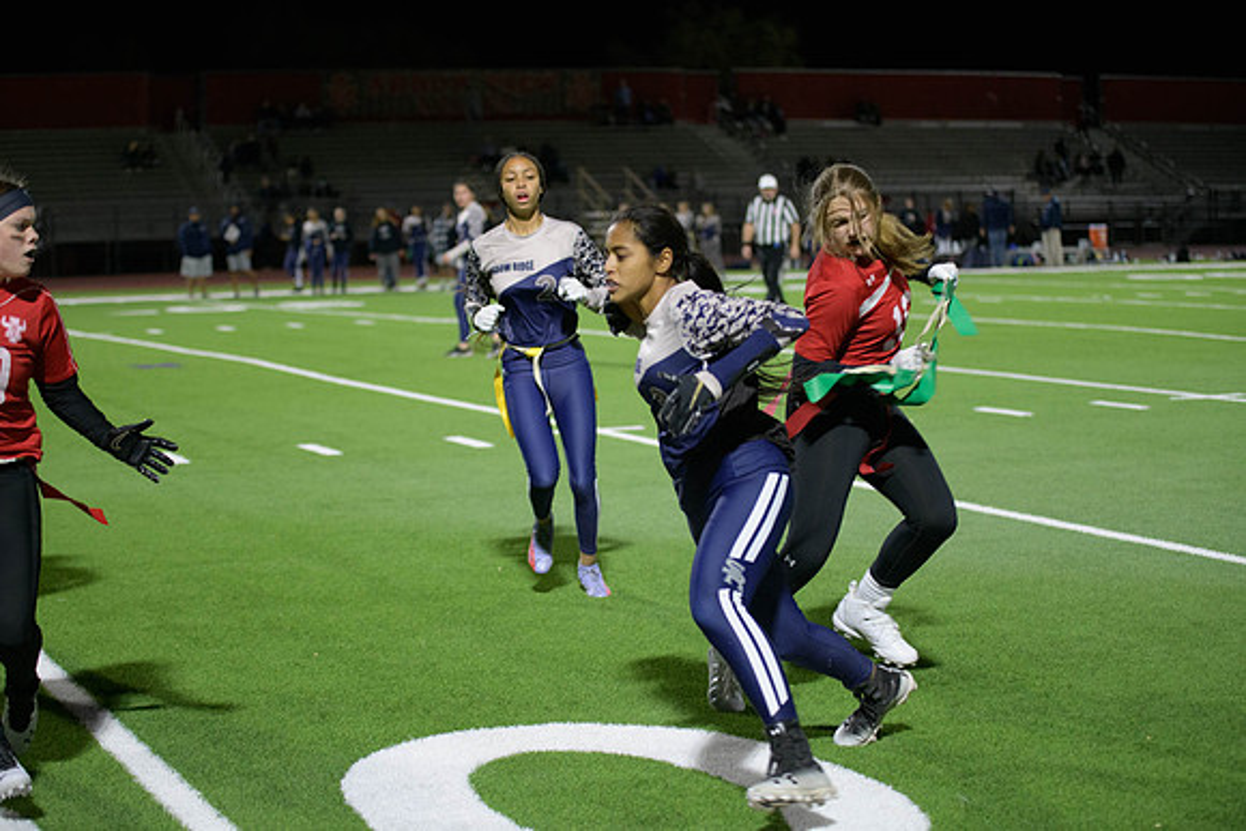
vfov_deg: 19.5
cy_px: 416
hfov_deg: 28.8
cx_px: 623
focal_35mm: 70
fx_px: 2423
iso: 3200
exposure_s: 1/640
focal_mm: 70
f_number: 2.8
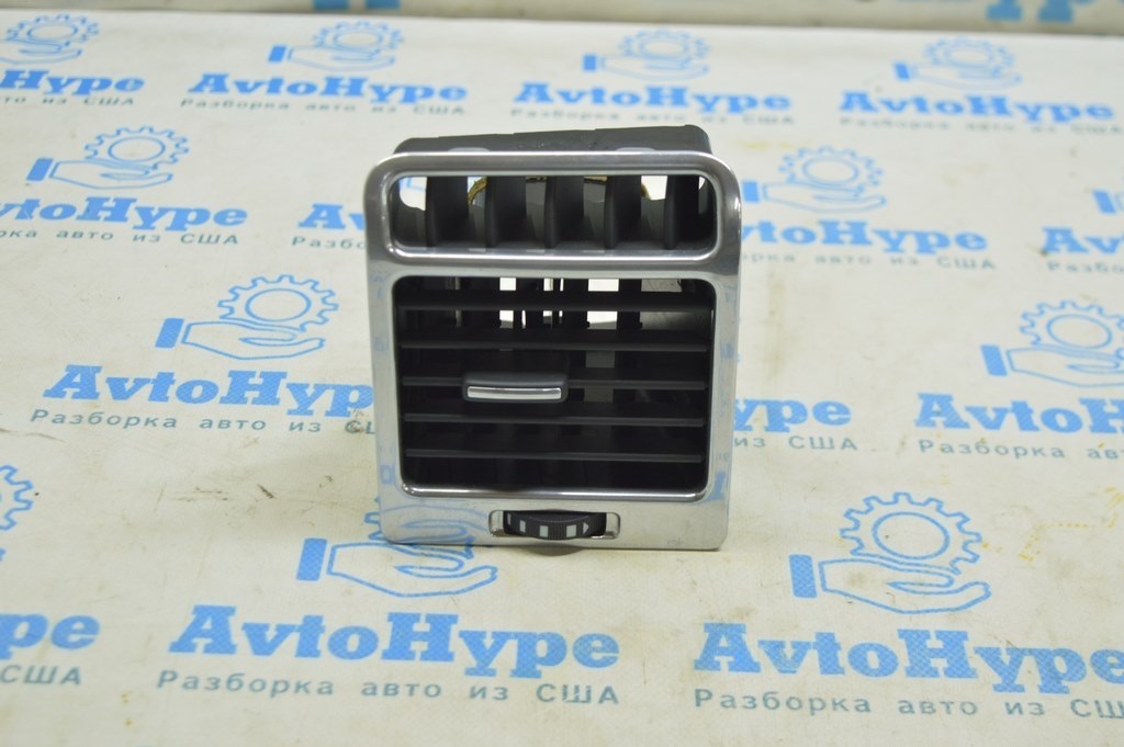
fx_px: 1778
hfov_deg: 35.1
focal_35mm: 57
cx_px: 562
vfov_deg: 23.7
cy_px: 374
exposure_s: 1/20
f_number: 5.6
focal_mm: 38
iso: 400
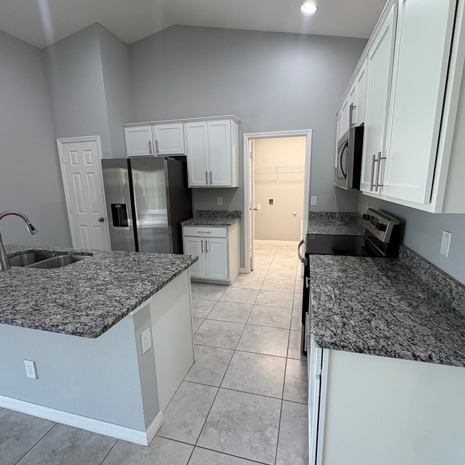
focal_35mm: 18
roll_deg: +2.7
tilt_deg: -11.3
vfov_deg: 80.7
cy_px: 238
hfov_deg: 80.7
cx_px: 230
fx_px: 274
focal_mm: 2.22
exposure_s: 1/120
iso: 250
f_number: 2.2
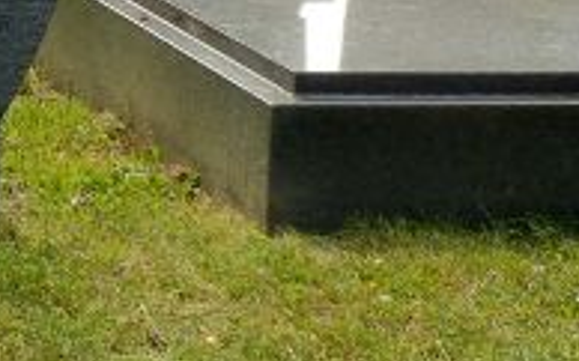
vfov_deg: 7.2
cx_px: -612
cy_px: -161
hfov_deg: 10.6
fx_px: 2823
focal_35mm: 179
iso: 100
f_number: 3.9
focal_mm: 7.4
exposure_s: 1/200
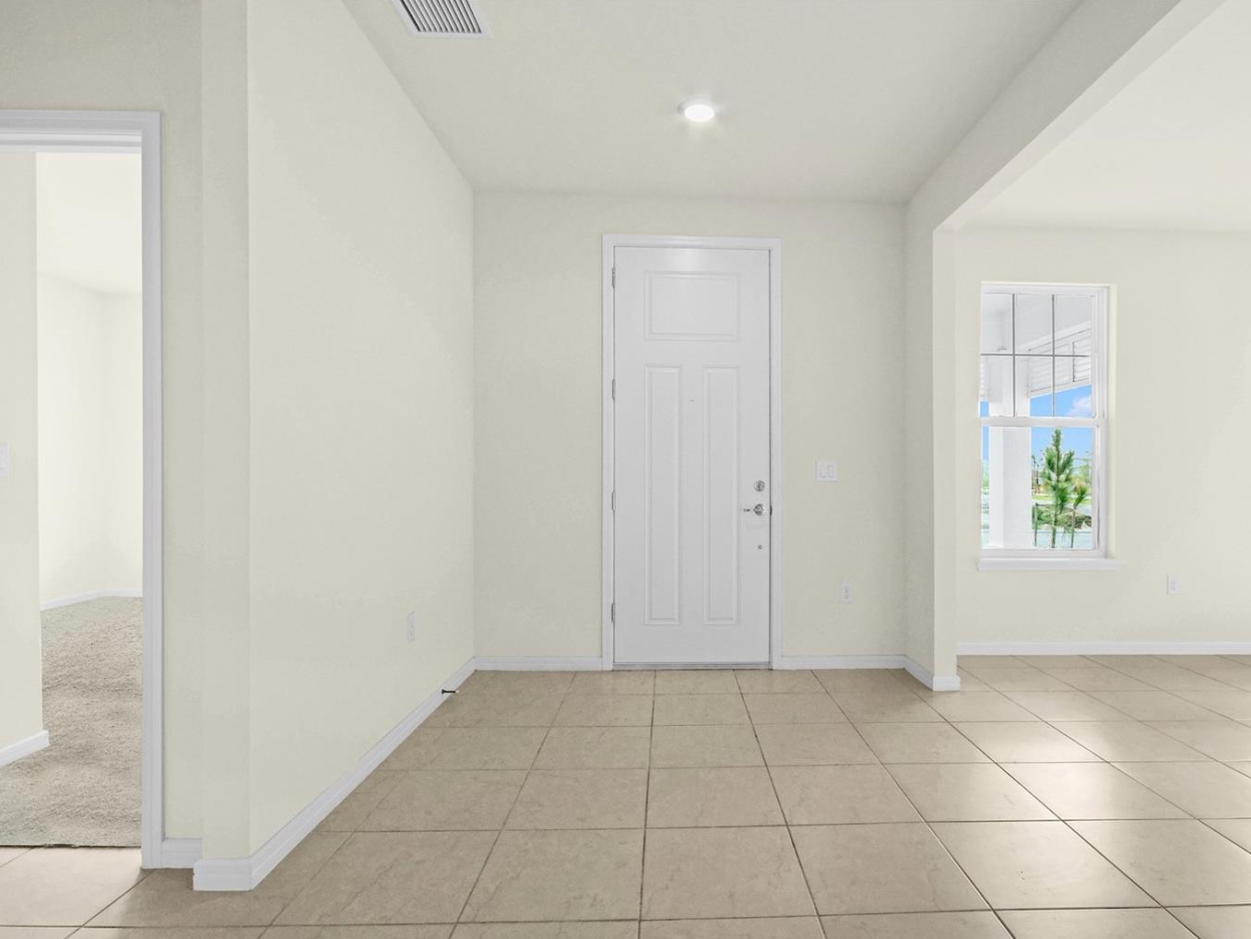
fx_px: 614
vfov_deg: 74.7
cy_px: 489
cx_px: 694
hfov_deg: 90.7
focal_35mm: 17
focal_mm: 10
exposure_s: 1/25
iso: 500
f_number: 11
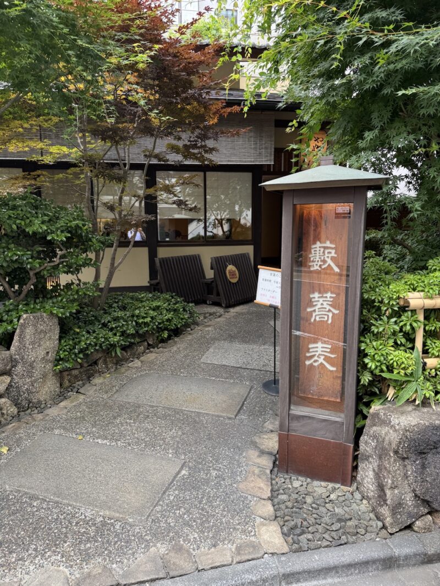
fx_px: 407
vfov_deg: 71.6
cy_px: 293
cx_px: 220
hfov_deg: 56.8
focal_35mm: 24
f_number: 1.78
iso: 80
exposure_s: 1/121
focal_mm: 6.76
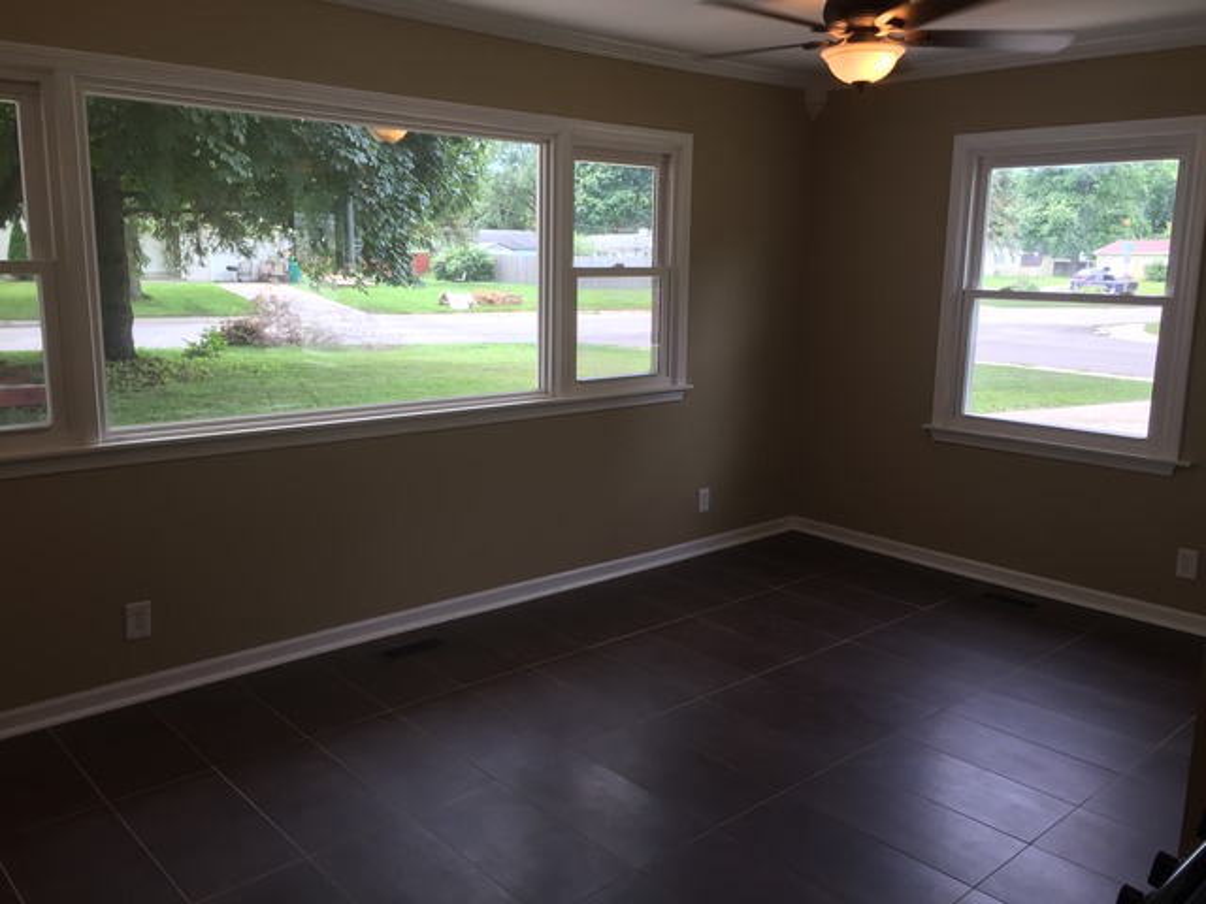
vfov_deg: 48.2
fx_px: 1010
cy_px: 452
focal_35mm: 29
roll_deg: -1.8
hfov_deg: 61.7
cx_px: 603
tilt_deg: -9.5
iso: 40
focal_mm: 4.15
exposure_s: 1/120
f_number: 2.2
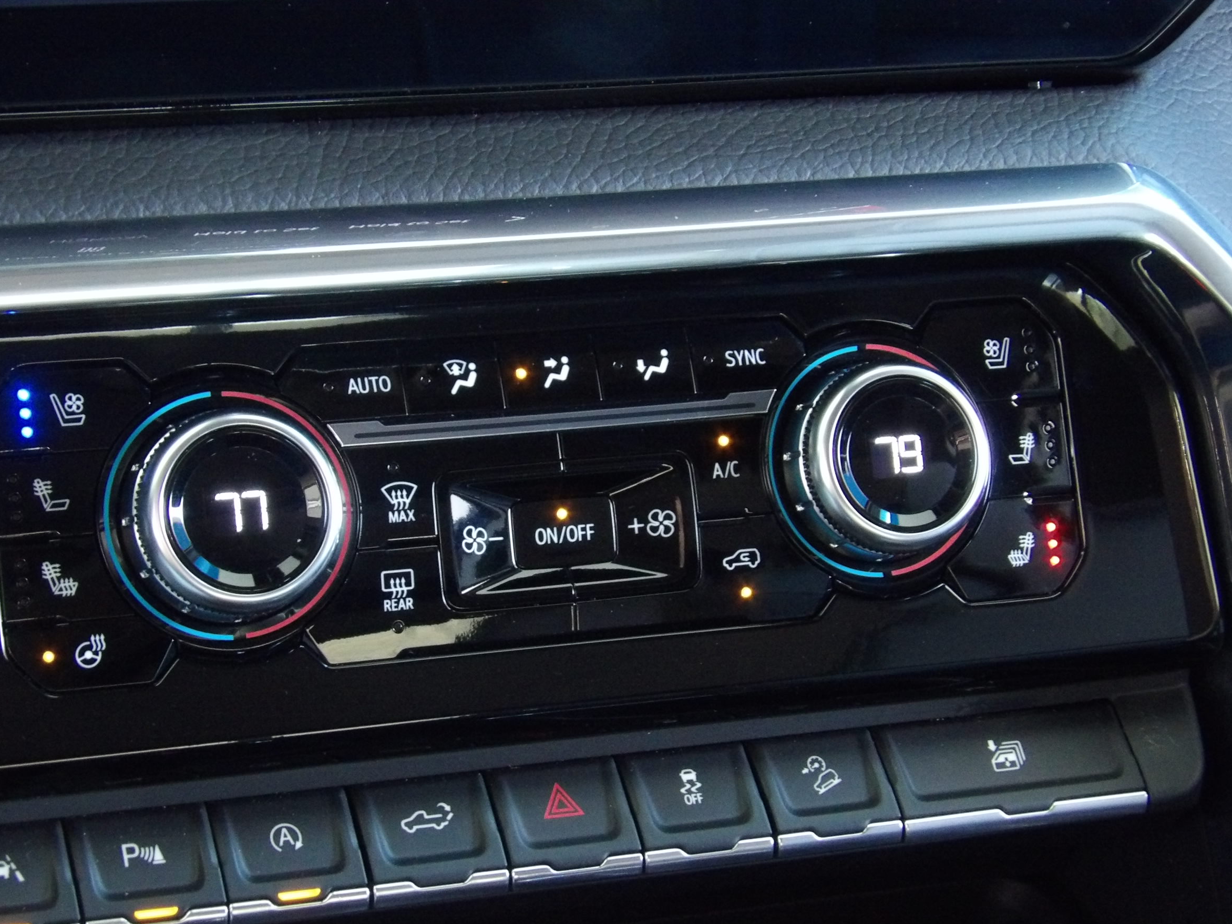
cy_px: 509
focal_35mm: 94
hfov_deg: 20.9
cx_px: 570
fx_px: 3346
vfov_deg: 15.7
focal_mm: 15.3
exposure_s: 1/12
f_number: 4.1
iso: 800
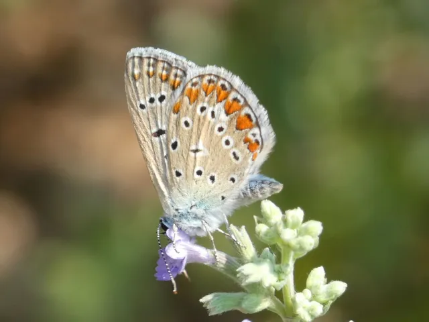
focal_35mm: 500
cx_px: 214
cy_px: 161
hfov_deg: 4.0
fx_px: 6197
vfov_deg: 3.0
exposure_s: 1/100
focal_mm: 89.5
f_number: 5.6
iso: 100
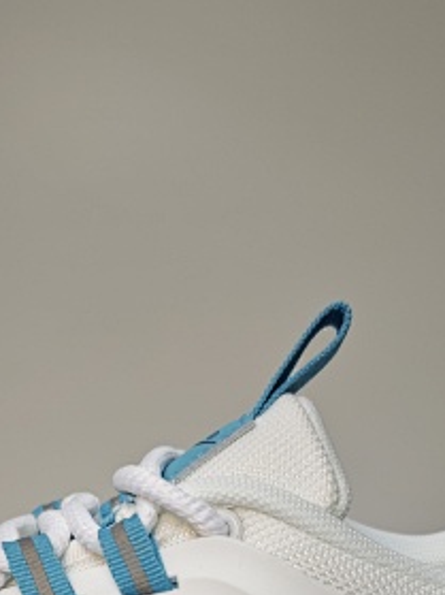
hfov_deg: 22.1
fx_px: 1132
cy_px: 689
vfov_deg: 26.5
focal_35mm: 66
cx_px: 145
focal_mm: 6.55
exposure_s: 1/100
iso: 100
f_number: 1.62
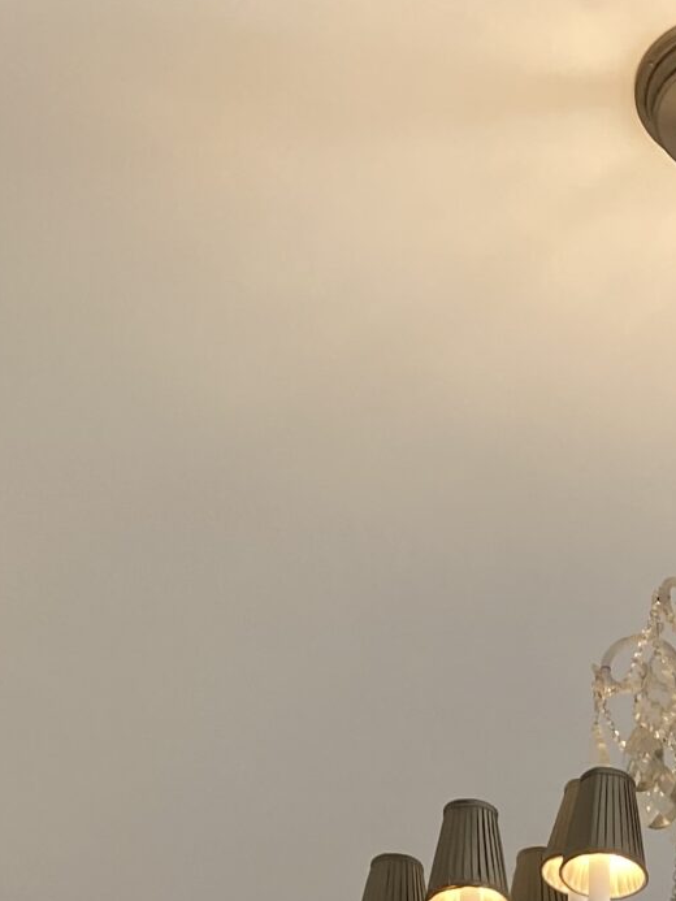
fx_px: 2499
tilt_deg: +9.3
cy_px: 1655
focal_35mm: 96
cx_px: 734
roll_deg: +0.2
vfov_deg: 16.7
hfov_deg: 15.0
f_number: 1.8
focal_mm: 4.25
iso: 80
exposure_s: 1/100
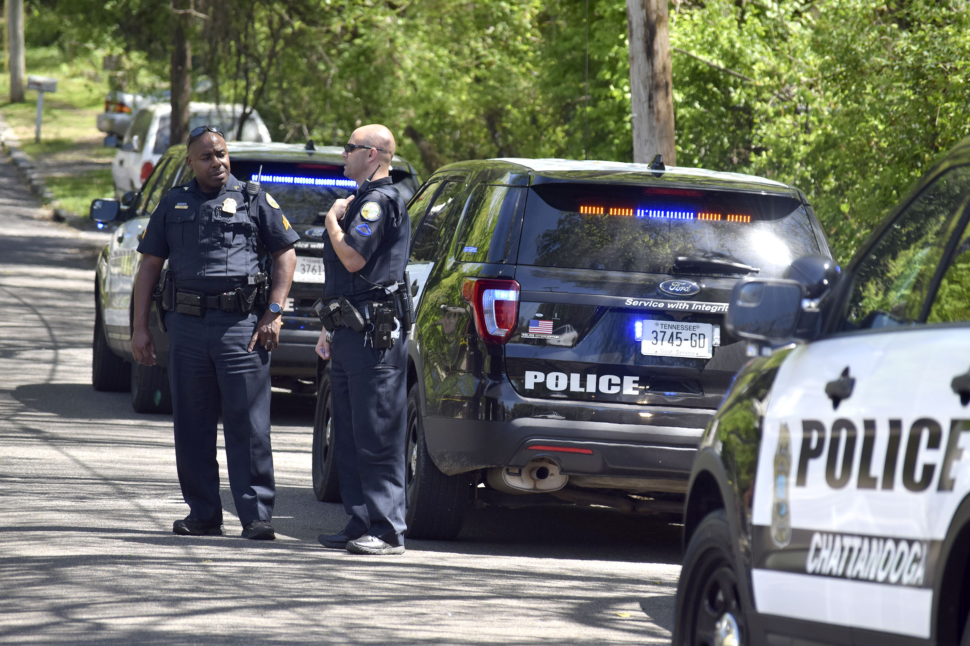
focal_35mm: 225
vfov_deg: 6.1
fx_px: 6062
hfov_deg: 9.1
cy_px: 323
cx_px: 485
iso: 200
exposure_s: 1/640
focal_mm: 150
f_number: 5
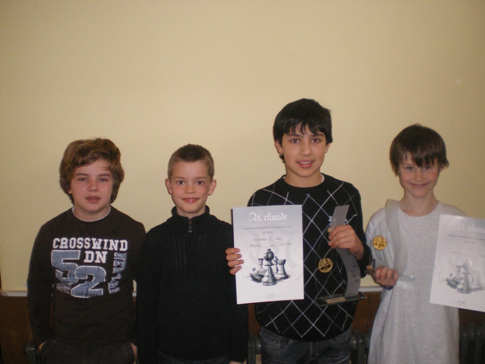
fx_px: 532
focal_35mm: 38
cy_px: 182
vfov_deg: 37.7
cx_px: 242
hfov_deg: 49.0
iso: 400
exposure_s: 1/50
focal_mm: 6.3
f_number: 3.1
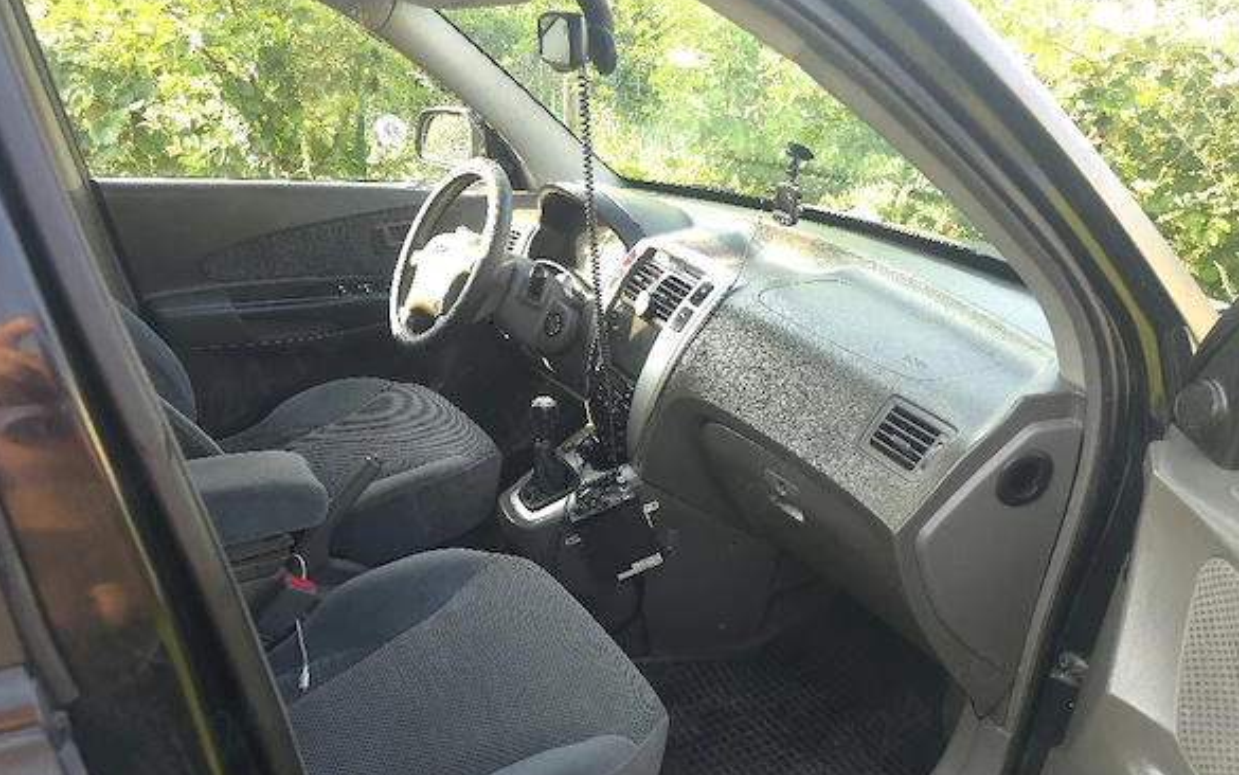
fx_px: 844
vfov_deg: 49.2
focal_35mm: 25
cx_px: 623
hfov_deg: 72.5
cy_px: 428
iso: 200
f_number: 1.7
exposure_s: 1/250
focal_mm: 6.3
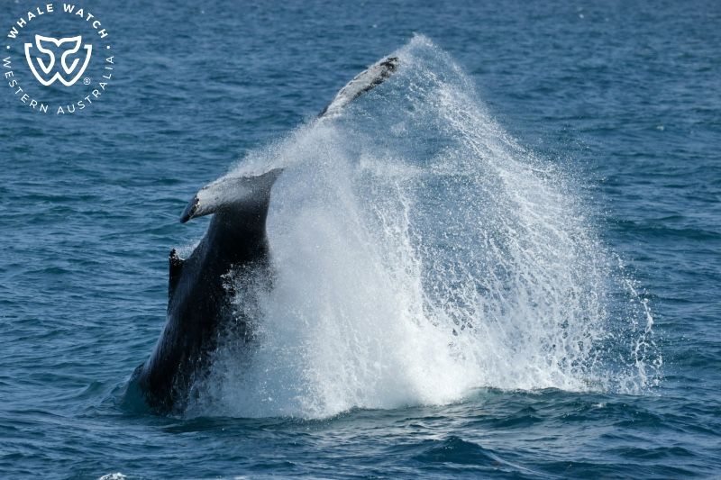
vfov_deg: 4.3
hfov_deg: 6.4
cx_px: 360
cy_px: 240
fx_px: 6407
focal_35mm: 320
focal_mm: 320
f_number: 5.6
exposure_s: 1/8000
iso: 640
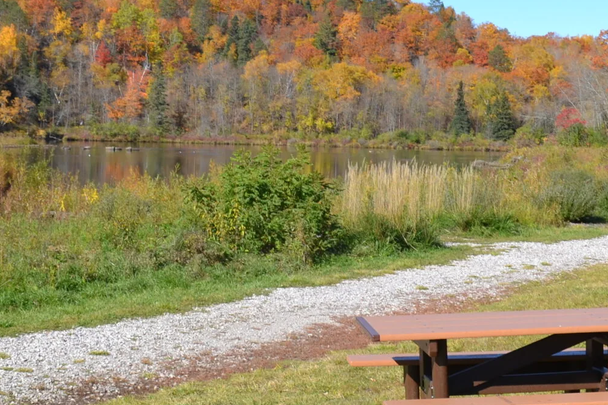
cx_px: 275
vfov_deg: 19.5
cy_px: 83
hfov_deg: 29.2
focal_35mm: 69
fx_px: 1165
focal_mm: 18
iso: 100
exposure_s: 1/250
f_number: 8
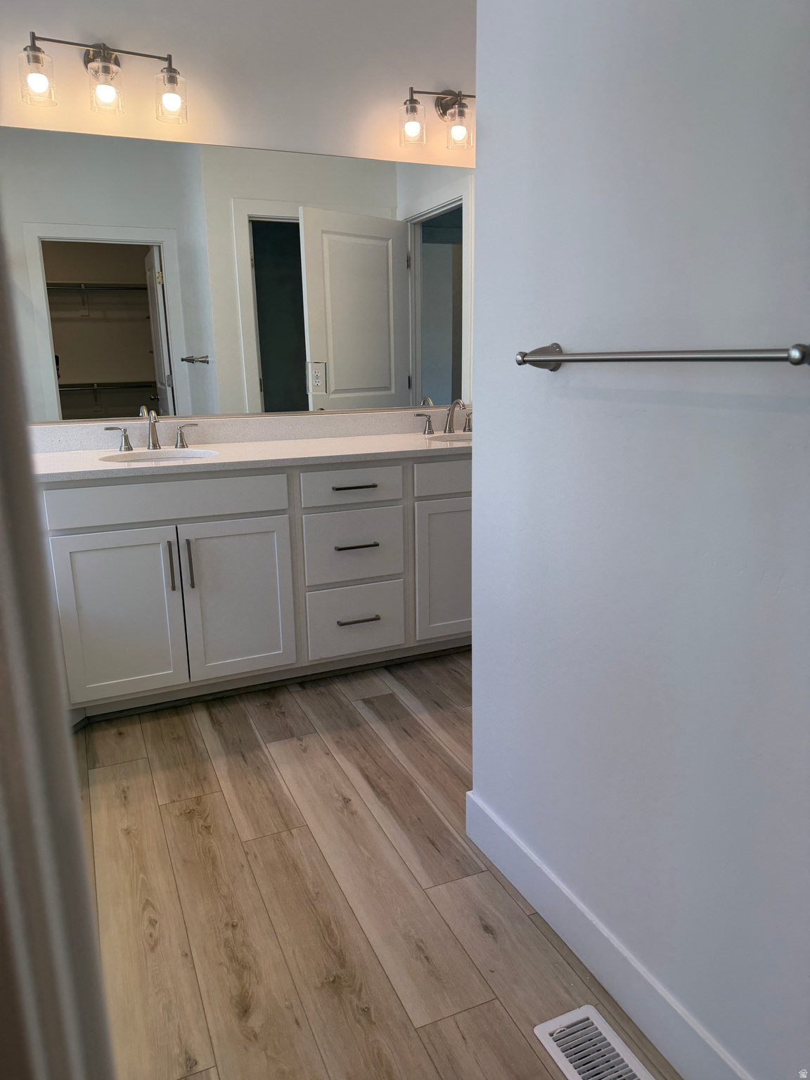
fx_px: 749
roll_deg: +1.7
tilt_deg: -13.1
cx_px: 405
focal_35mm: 24
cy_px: 540
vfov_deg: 71.6
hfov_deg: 56.8
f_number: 1.78
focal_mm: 6.76
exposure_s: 1/322
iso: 100
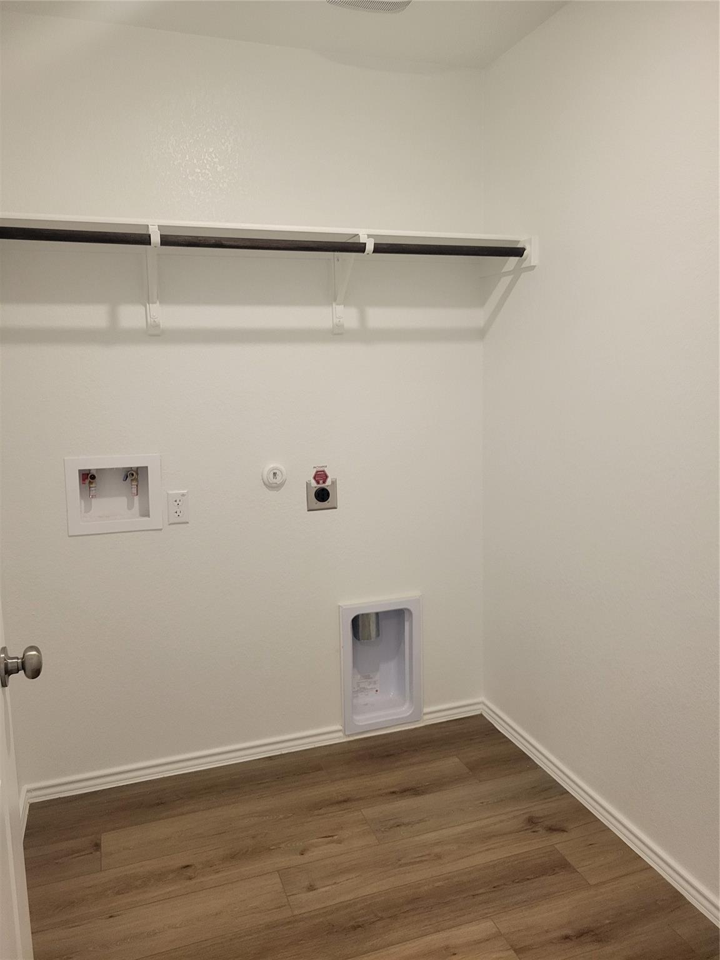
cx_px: 360
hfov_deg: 53.1
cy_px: 480
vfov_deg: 67.3
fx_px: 721
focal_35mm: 26
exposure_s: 1/120
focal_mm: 5.4
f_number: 1.8
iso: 320
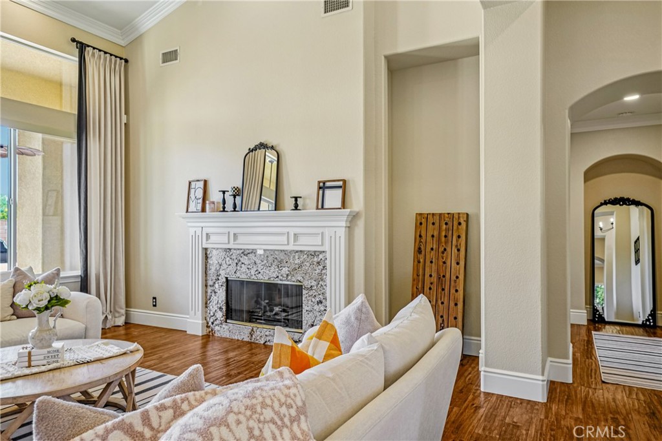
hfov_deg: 73.7
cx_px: 331
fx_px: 441
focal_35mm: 24
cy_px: 220
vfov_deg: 53.1
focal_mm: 24
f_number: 8
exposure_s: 1/25
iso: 400
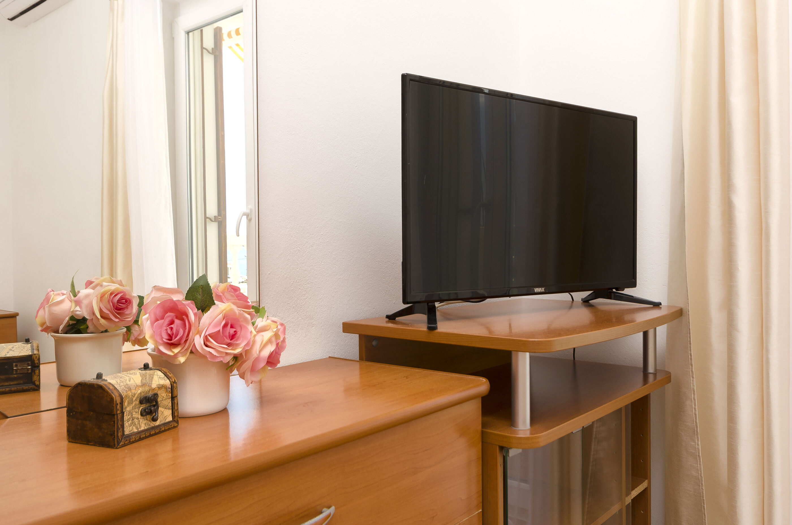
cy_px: 262
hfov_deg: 62.0
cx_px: 396
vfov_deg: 43.4
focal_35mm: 30
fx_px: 659
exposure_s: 1/100
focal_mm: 20
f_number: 7.1
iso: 100
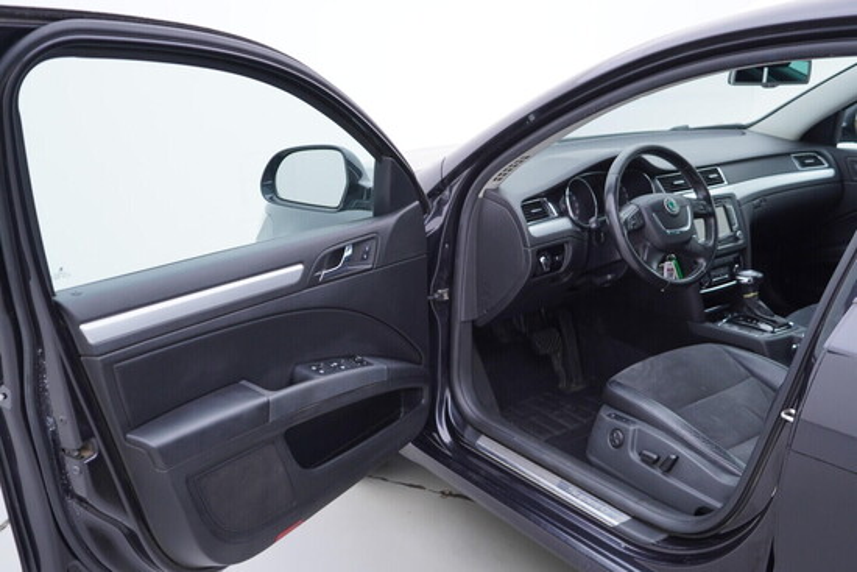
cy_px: 286
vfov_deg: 36.9
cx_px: 428
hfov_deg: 53.1
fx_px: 857
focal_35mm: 36
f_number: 3.2
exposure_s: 1/50
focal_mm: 24
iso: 125
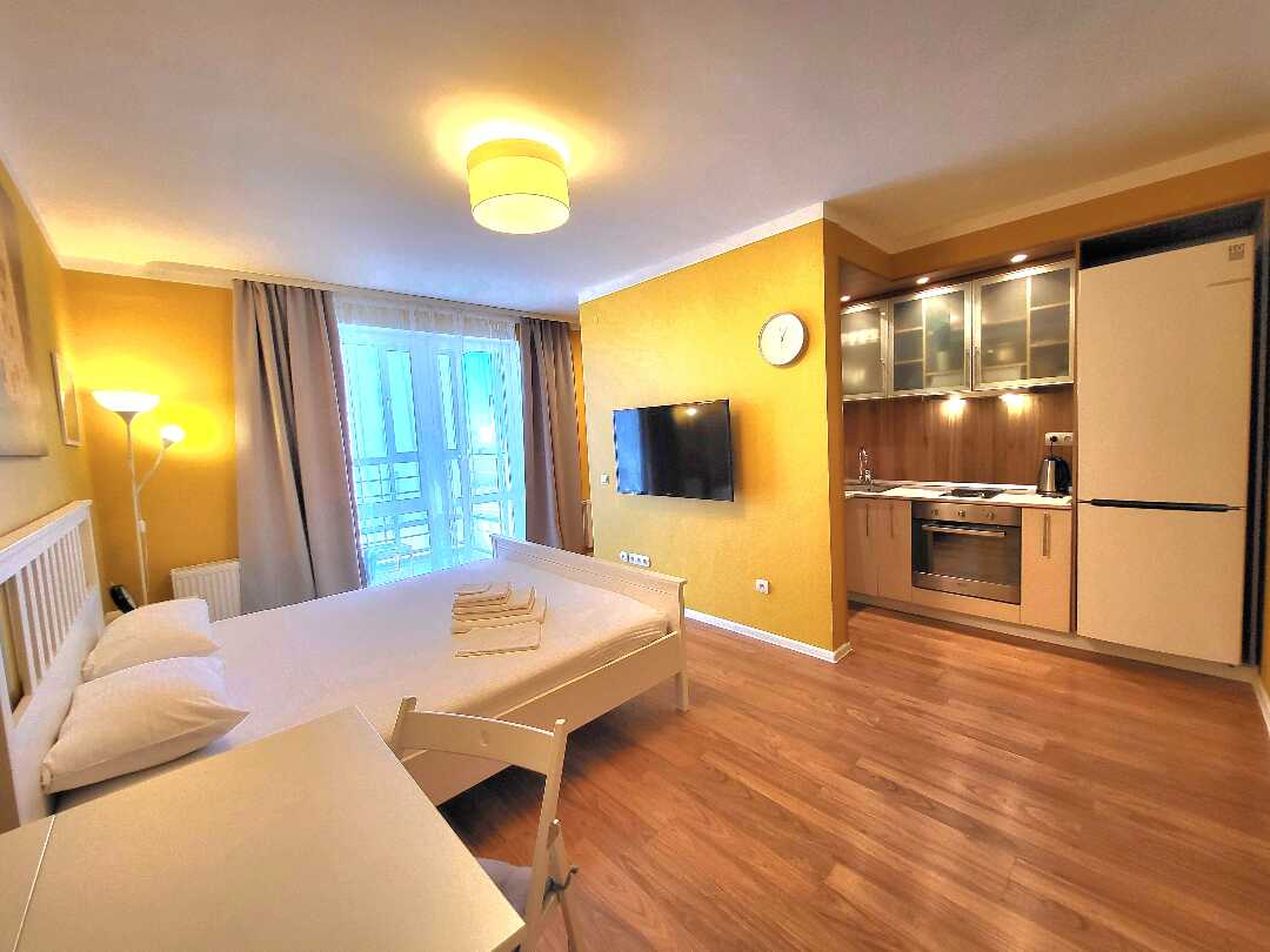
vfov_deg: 89.9
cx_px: 635
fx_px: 477
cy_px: 476
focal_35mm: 13
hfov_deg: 106.2
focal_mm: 1.74
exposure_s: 1/50
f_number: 2.2
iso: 80
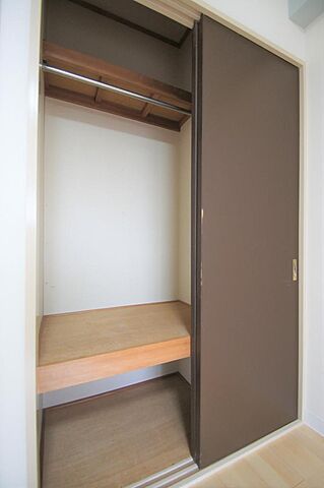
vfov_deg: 100.4
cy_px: 244
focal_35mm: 15
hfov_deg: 77.2
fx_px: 203
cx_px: 162
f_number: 3.5
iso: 400
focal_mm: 10
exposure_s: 1/30
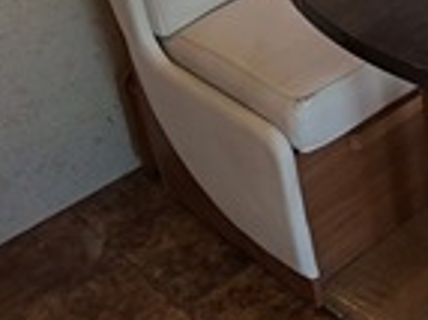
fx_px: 865
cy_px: -51
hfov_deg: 23.9
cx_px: 578
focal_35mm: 70
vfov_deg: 19.9
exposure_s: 1/120
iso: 50
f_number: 1.8
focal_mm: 4.69
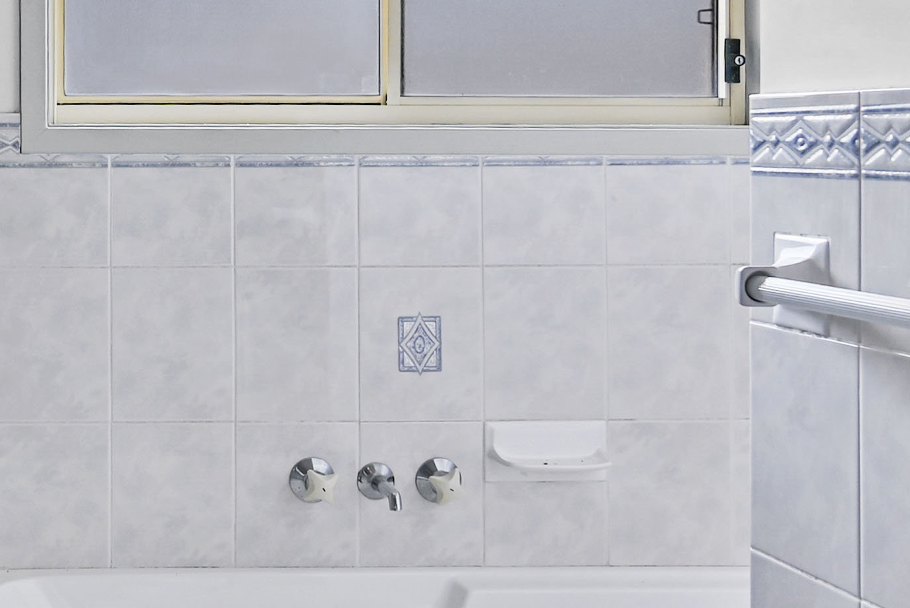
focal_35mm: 61
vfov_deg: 22.0
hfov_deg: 29.2
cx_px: -130
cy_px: 124
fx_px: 1543
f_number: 4
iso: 100
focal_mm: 14
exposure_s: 1/20
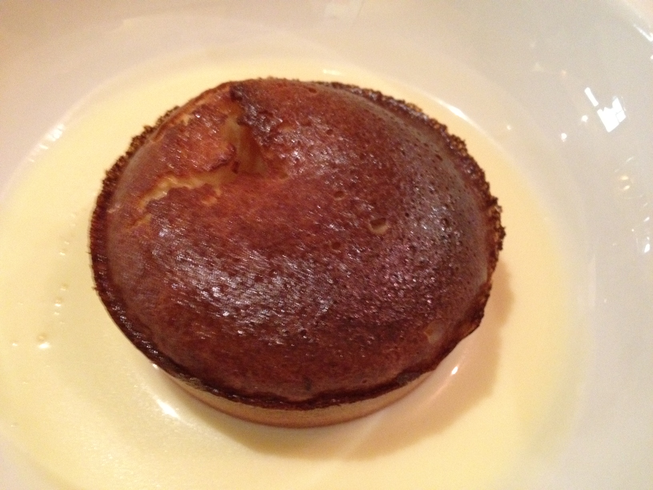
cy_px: 245
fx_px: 660
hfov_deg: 52.6
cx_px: 326
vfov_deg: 40.7
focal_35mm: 35
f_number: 2.4
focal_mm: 4.28
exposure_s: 1/15
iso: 500
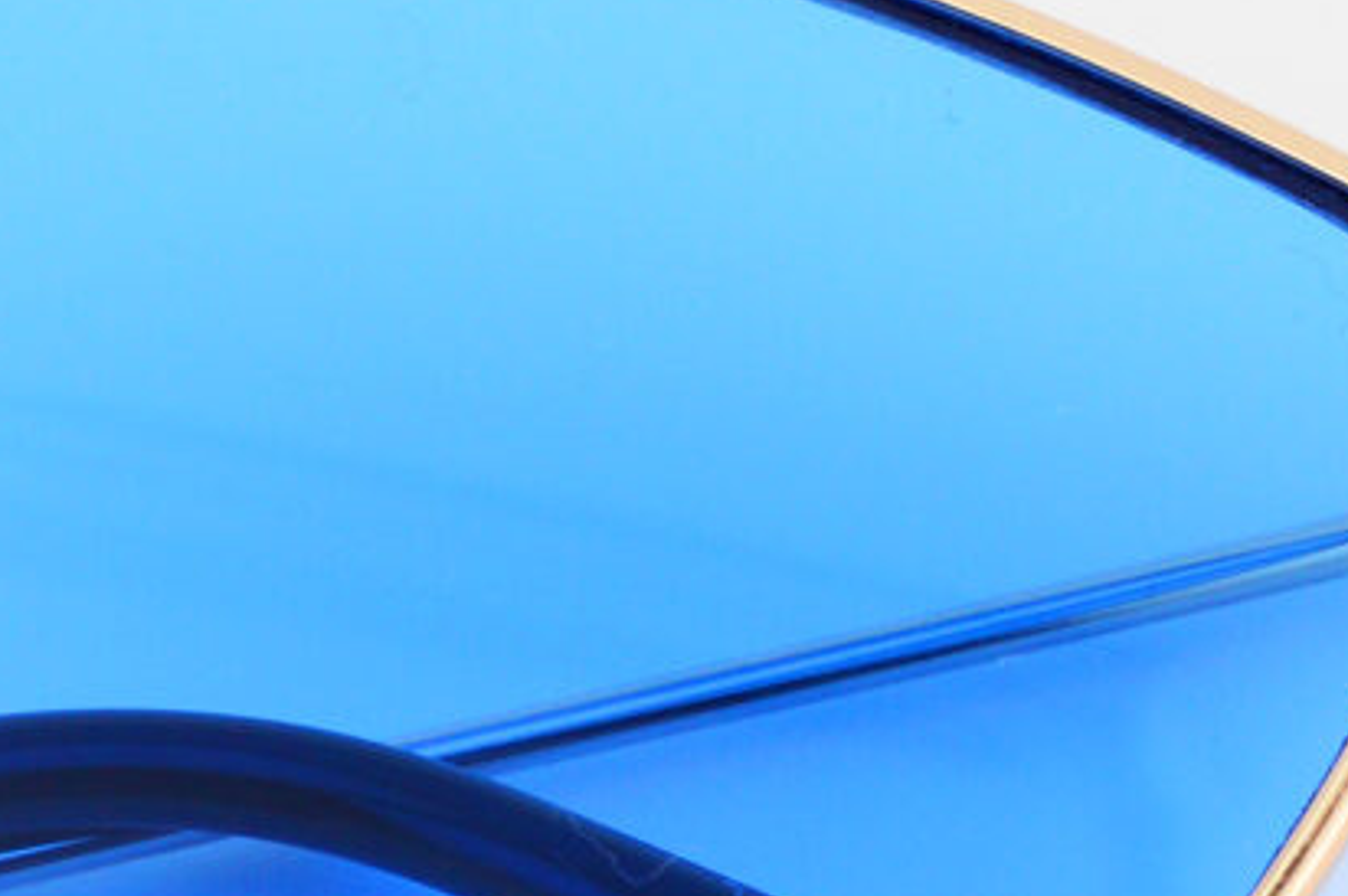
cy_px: 1164
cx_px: -1116
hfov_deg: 5.4
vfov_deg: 3.7
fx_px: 13955
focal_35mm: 373
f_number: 11
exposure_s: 1/125
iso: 200
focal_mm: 40
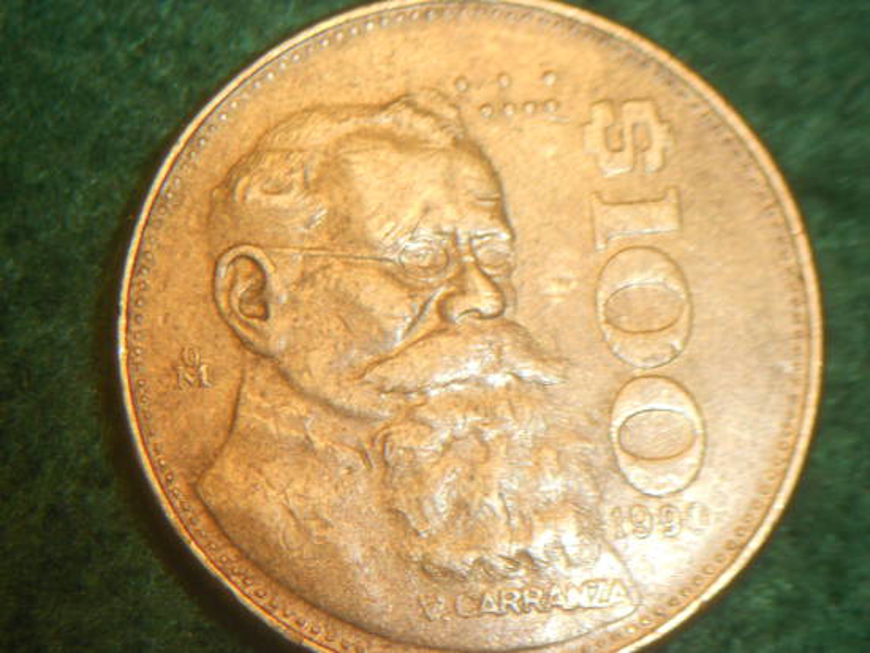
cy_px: 326
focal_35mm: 113
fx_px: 2841
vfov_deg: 13.1
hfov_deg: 17.4
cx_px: 435
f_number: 6
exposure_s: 1/60
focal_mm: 20.1
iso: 80
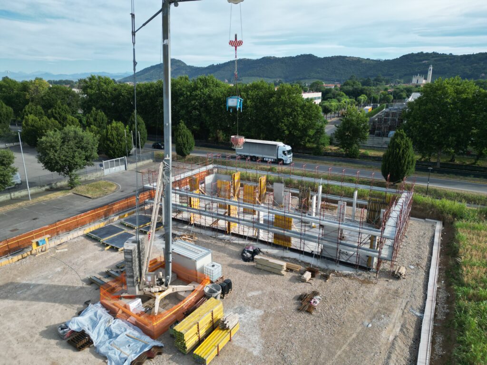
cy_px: 182
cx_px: 244
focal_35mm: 24
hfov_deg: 71.6
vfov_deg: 56.8
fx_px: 338
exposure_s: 1/2000
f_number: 1.7
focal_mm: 6.72
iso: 140
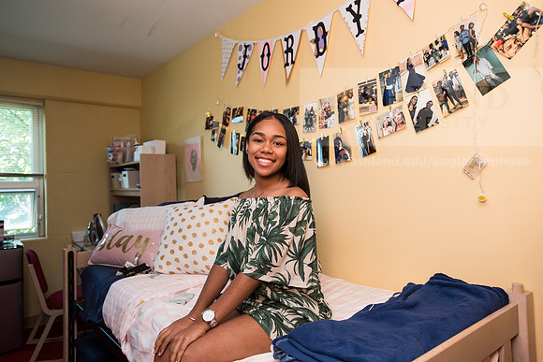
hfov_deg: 71.5
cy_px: 181
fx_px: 377
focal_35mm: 25
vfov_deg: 51.3
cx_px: 272
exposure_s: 1/200
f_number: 5
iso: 800
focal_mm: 25
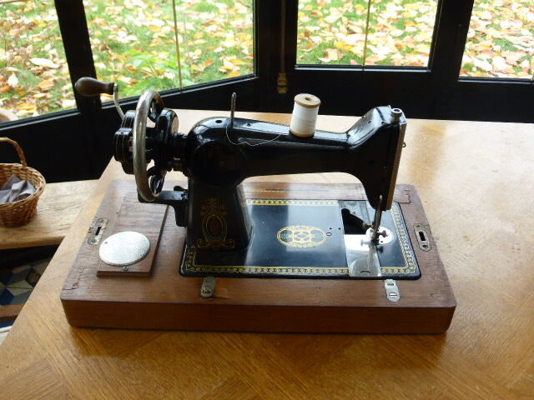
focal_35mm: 35
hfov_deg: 52.6
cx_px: 267
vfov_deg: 40.7
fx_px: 540
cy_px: 200
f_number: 3.7
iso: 250
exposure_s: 1/60
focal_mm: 6.1
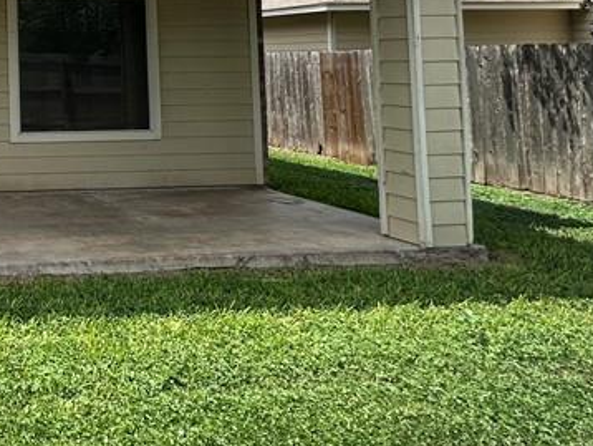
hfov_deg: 34.7
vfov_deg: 33.8
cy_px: 32
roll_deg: -1.5
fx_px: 686
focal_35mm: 40
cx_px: -157
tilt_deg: +4.8
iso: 50
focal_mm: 2.22
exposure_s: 1/1233
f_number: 2.2
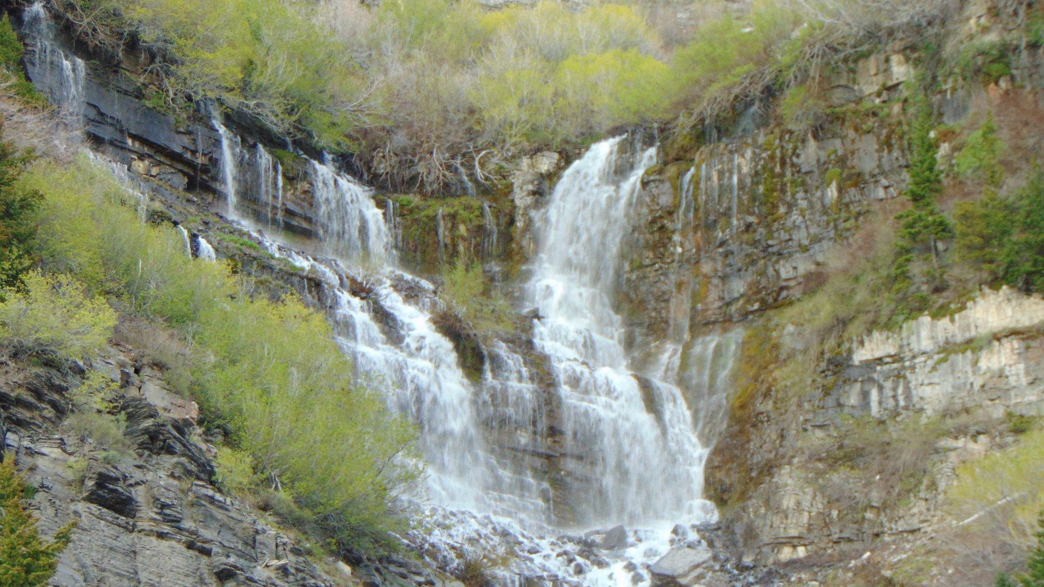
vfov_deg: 10.3
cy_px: 382
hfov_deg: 18.2
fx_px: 3266
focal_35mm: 118
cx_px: 522
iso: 160
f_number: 3.9
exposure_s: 1/30
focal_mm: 19.4
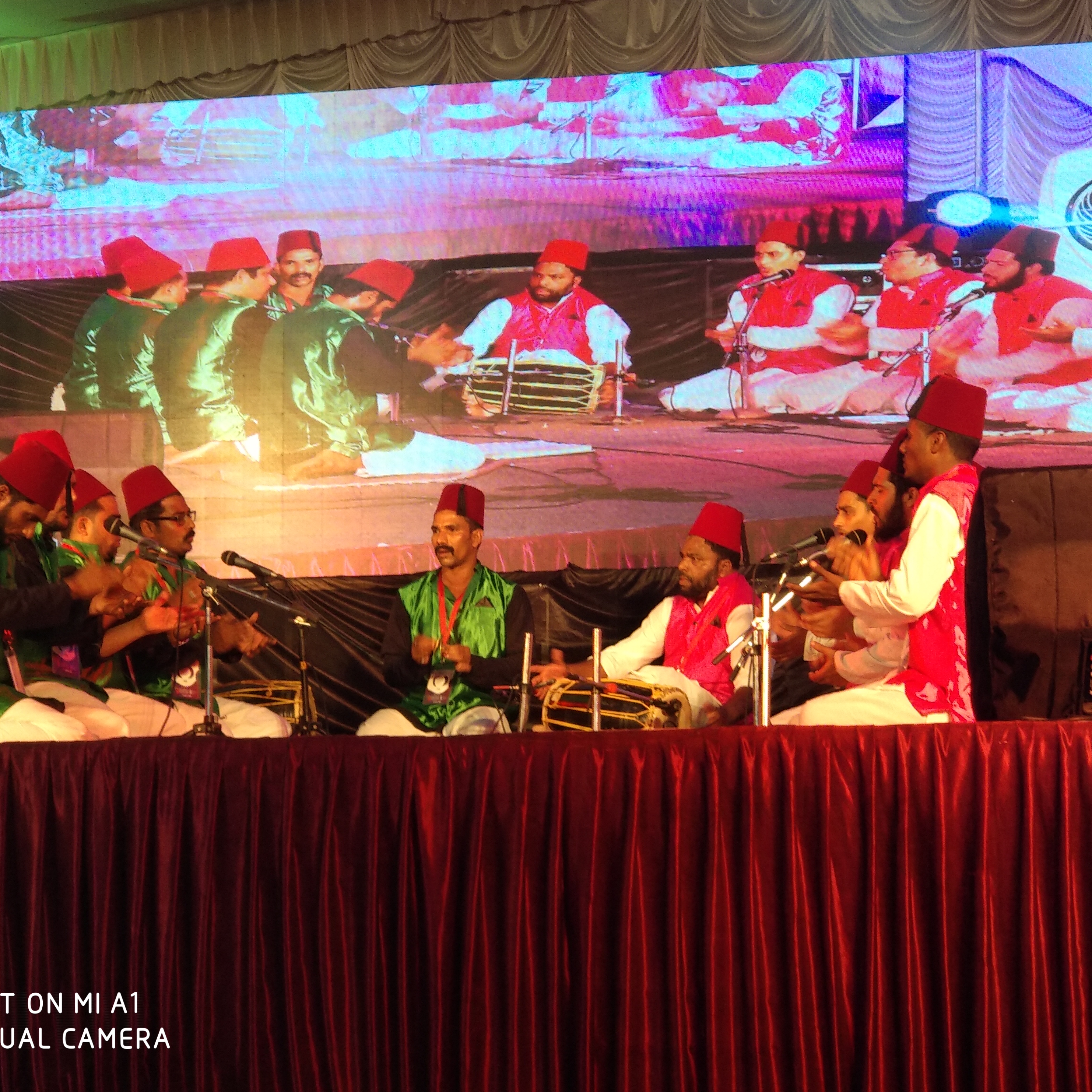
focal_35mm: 62
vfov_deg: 27.7
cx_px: 503
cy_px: 545
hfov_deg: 27.7
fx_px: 2213
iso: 200
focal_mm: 5.99
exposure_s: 1/50
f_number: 2.6
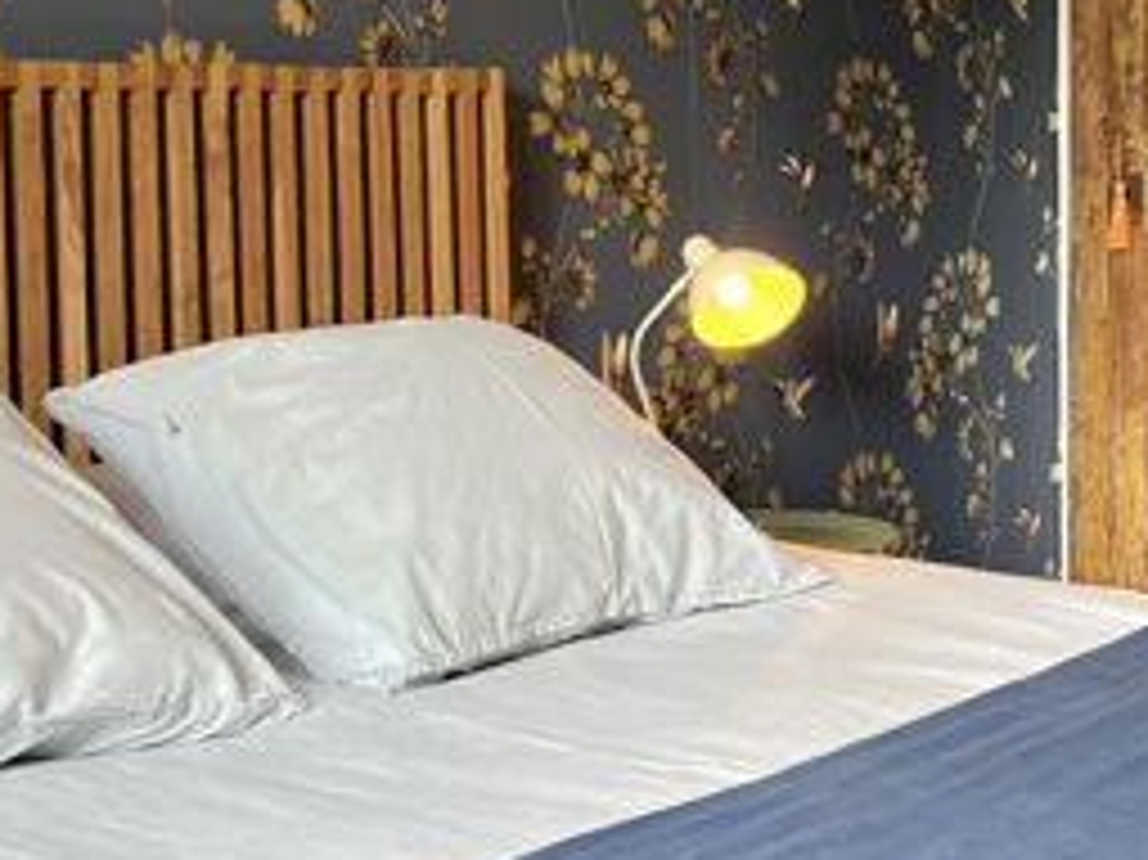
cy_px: 216
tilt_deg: -3.2
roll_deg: +0.9
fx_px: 2387
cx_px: 957
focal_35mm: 72
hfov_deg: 26.4
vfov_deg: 20.3
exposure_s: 1/100
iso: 50
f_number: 1.5
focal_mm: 5.7
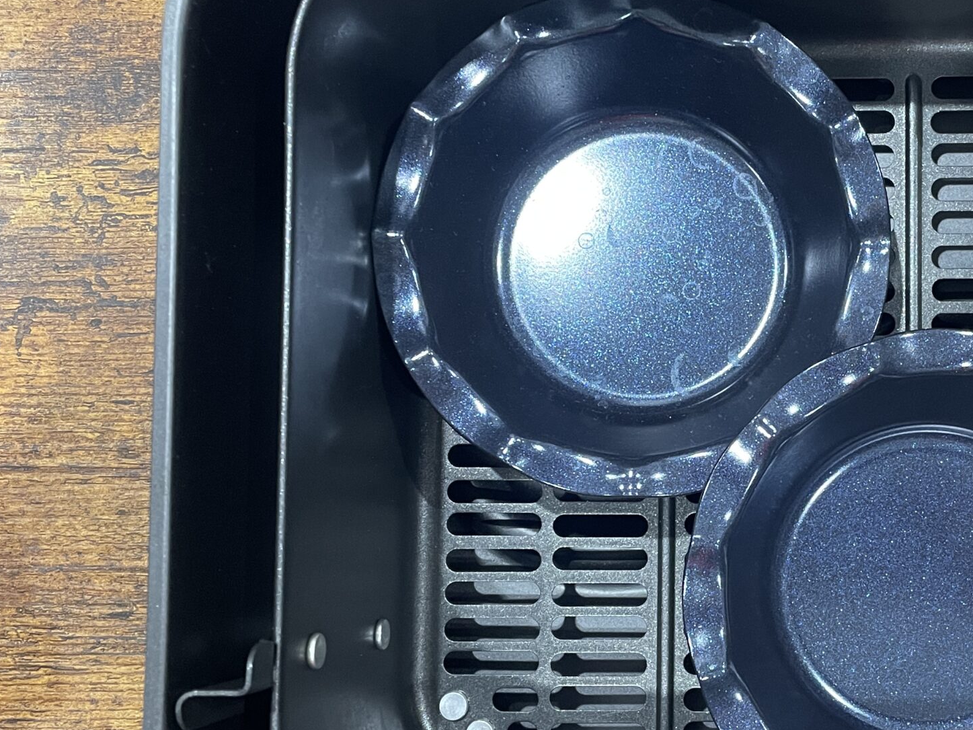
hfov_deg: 39.8
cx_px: 760
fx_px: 1293
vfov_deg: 31.4
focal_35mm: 46
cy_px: 446
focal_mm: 4.2
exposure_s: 1/50
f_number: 1.6
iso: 500
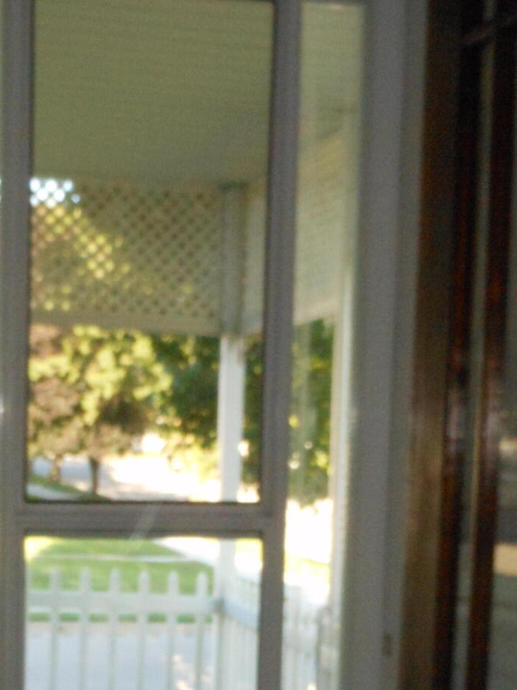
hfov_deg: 17.3
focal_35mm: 85
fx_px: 1693
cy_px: 619
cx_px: 207
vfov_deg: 22.5
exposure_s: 1/30
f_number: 12.1
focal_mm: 6.9
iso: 500
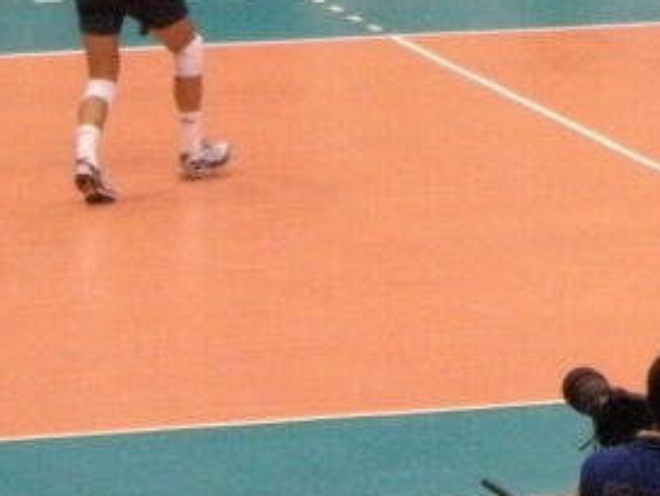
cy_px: -128
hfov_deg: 5.2
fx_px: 7287
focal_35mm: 382
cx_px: 672
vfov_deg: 3.9
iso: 590
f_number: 5.6
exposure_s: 1/125
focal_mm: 17
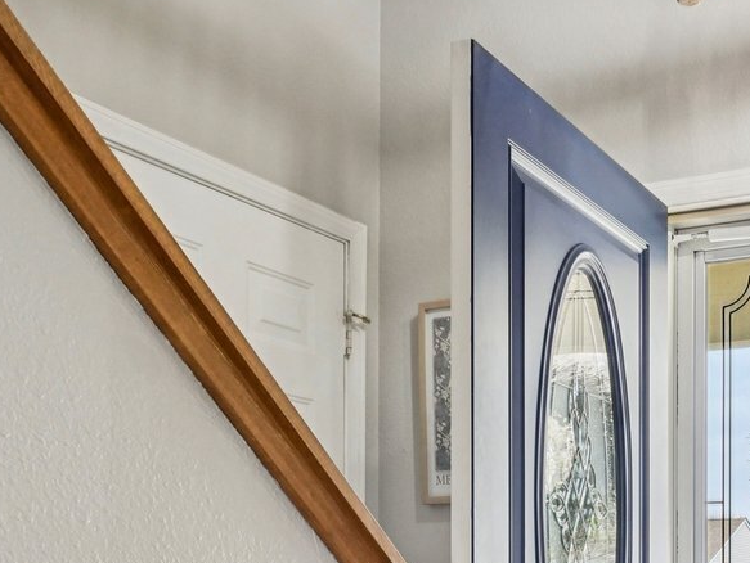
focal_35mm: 54
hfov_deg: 33.2
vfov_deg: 25.2
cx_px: 708
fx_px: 1171
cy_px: 616
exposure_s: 1/30
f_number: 8
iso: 200
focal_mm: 16
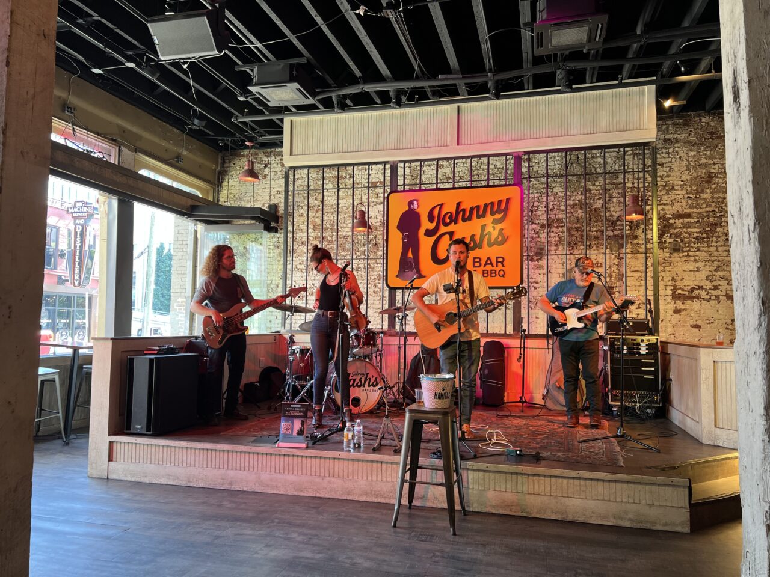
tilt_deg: +3.4
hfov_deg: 67.3
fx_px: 578
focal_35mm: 26
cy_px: 288
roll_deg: -1.6
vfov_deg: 53.1
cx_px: 385
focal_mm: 5.7
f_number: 1.5
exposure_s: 1/62
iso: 80
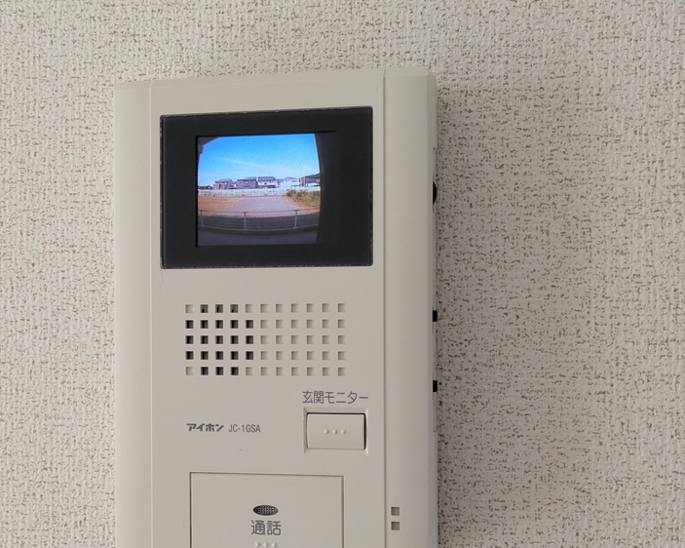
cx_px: 278
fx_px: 1378
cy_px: 315
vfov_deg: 22.5
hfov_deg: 27.9
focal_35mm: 68
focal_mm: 5.43
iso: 140
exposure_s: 1/120
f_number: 1.89
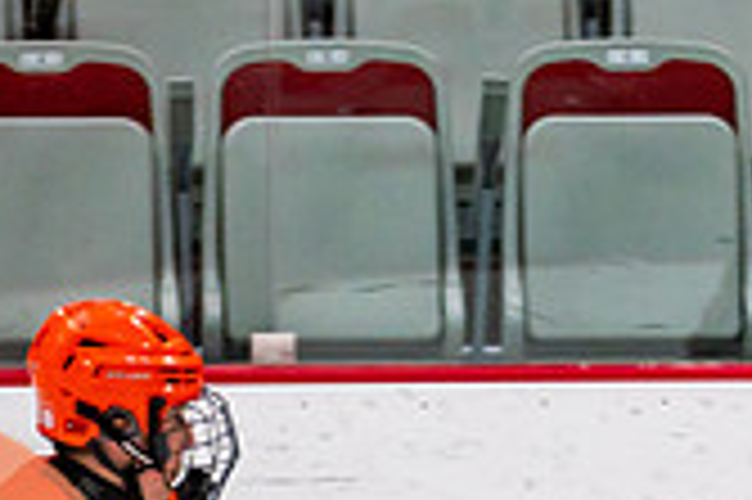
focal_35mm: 879
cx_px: 1116
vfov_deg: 1.6
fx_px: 18343
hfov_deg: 2.3
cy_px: 984
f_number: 2.8
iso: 640
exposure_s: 1/640
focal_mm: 155
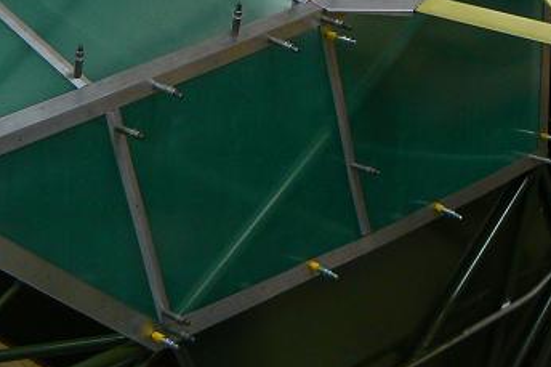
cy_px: -77
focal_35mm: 86
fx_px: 1316
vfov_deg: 15.3
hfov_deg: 23.6
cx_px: 297
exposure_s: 1/30
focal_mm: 6
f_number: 2.8
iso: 125
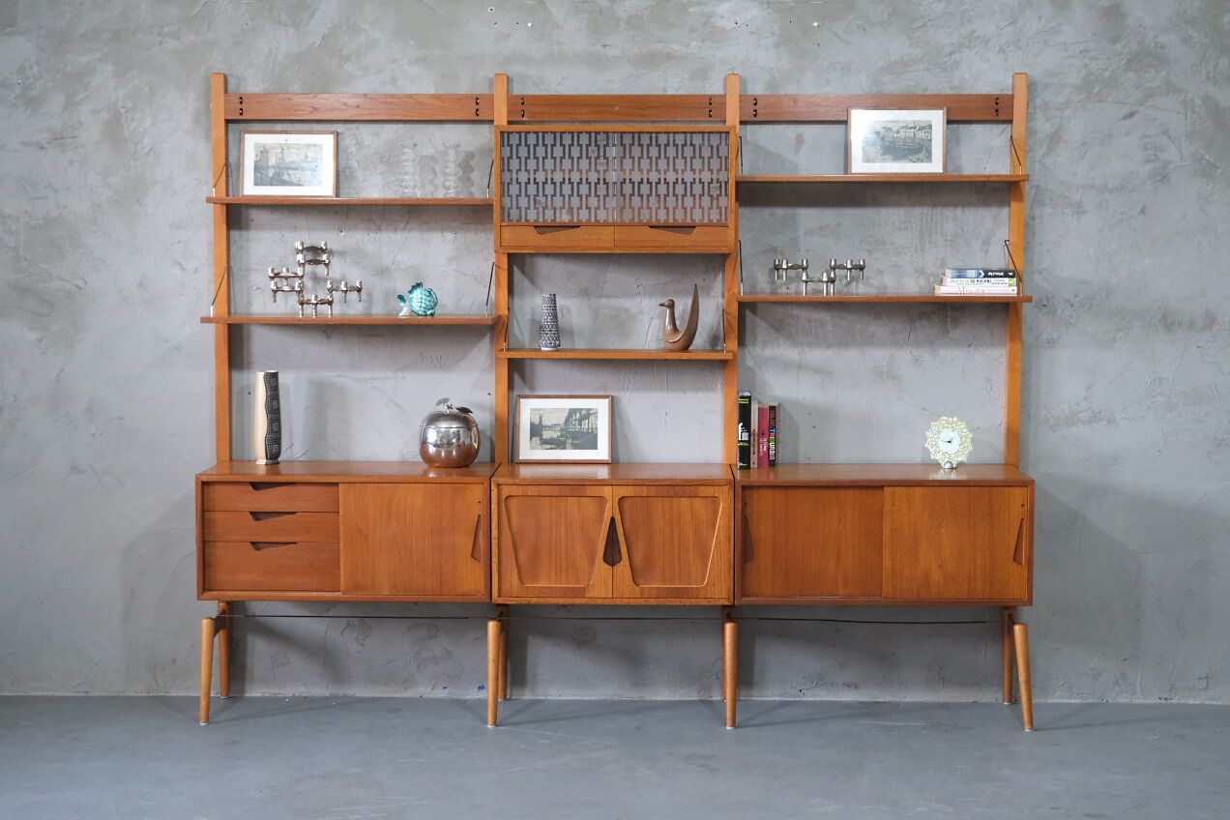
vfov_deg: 27.5
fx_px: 1674
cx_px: 615
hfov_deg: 40.3
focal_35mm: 49
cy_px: 410
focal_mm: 32.5
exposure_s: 1/50
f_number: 4
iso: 4000
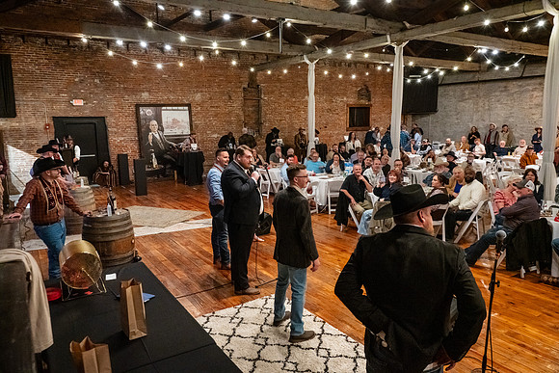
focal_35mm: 27
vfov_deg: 48.0
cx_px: 280
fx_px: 419
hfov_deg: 67.4
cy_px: 186
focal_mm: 27
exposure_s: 1/40
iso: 6400
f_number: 6.3
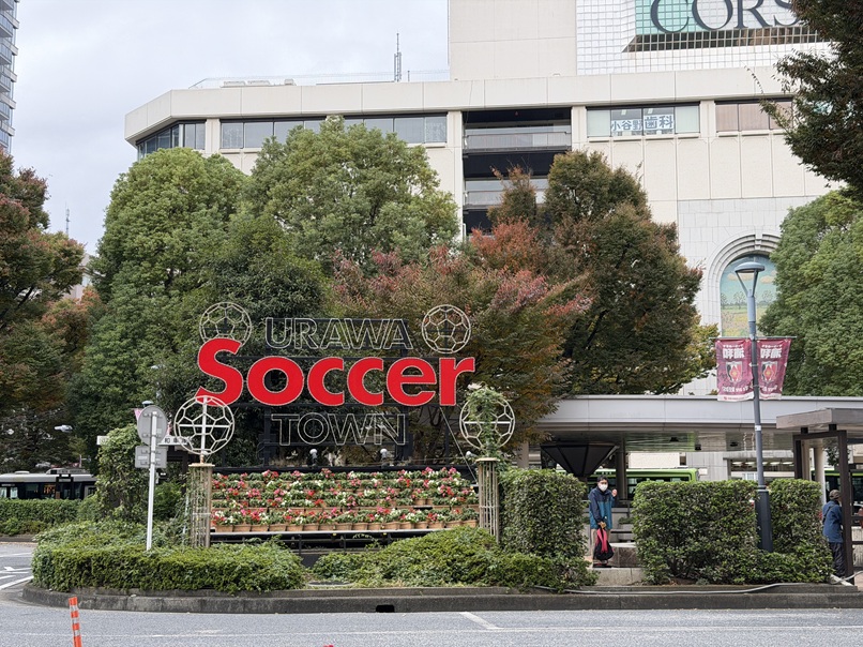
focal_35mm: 48
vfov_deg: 30.3
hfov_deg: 39.7
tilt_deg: +7.3
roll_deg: +0.3
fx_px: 1196
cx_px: 432
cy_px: 324
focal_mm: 6.76
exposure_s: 1/987
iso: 100
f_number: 1.78
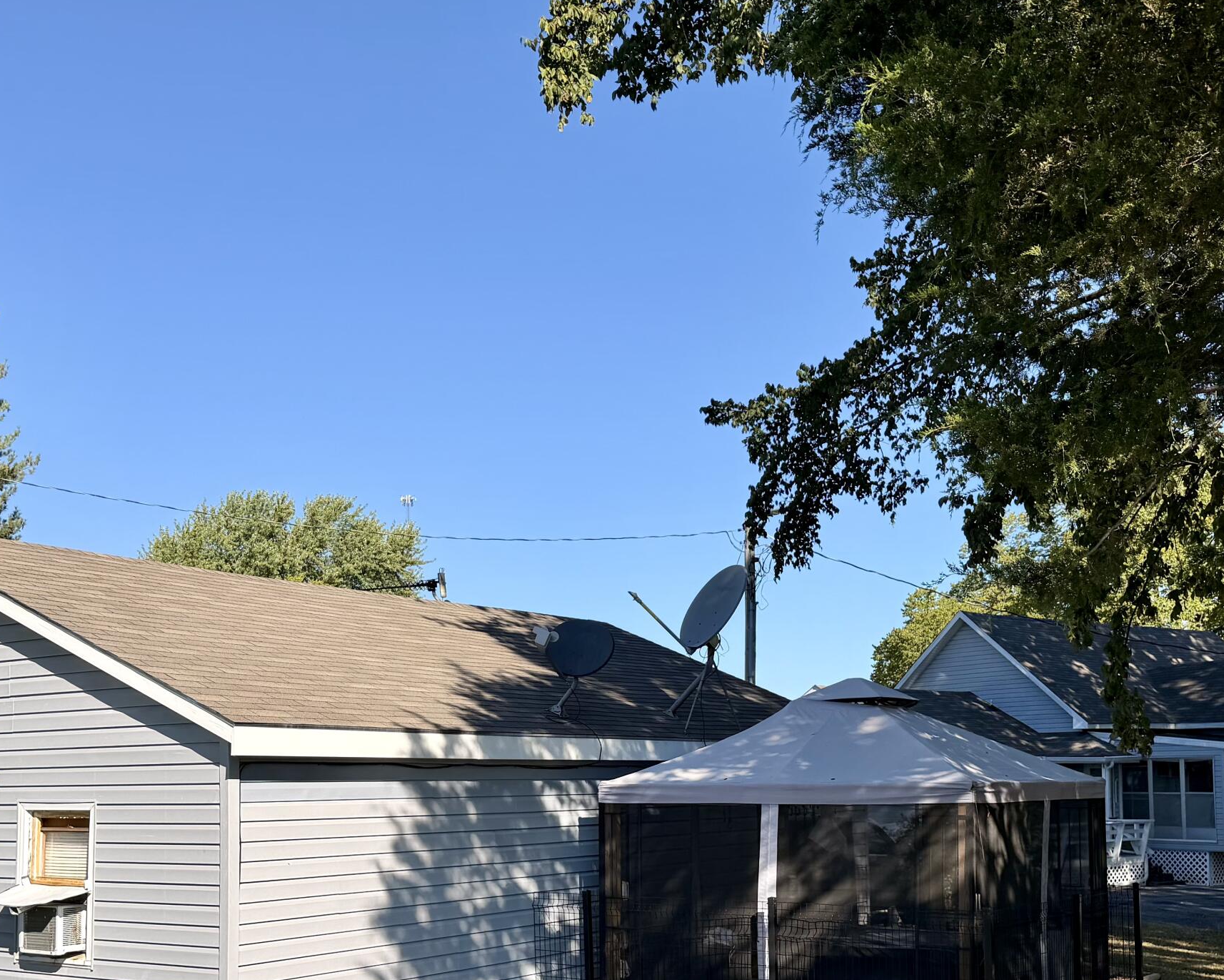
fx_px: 1485
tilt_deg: +3.1
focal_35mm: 41
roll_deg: +1.5
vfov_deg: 35.9
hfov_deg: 44.8
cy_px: 704
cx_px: 595
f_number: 1.78
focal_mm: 6.76
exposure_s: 1/4167
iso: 80
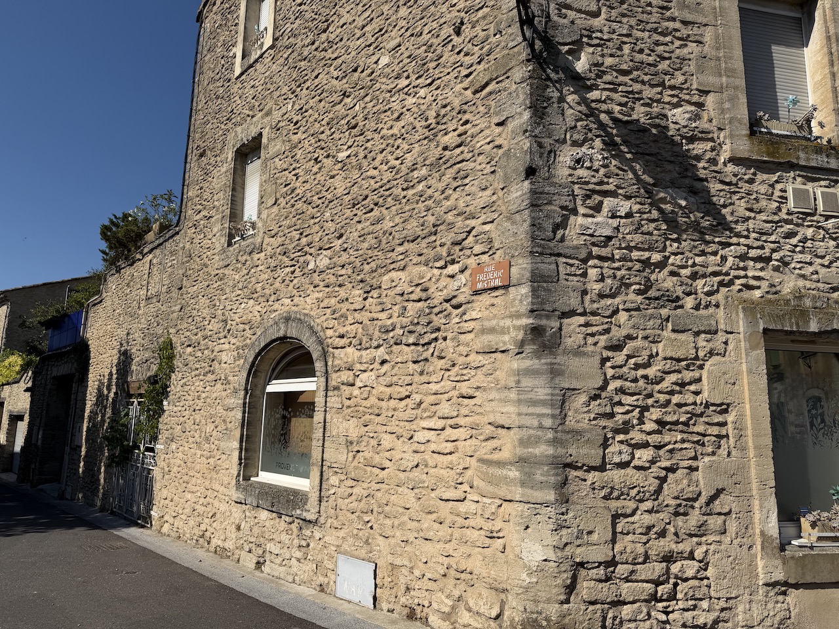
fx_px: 582
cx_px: 420
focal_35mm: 24
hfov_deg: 71.6
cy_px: 314
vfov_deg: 56.8
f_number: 1.78
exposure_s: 1/9091
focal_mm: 6.76
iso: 80
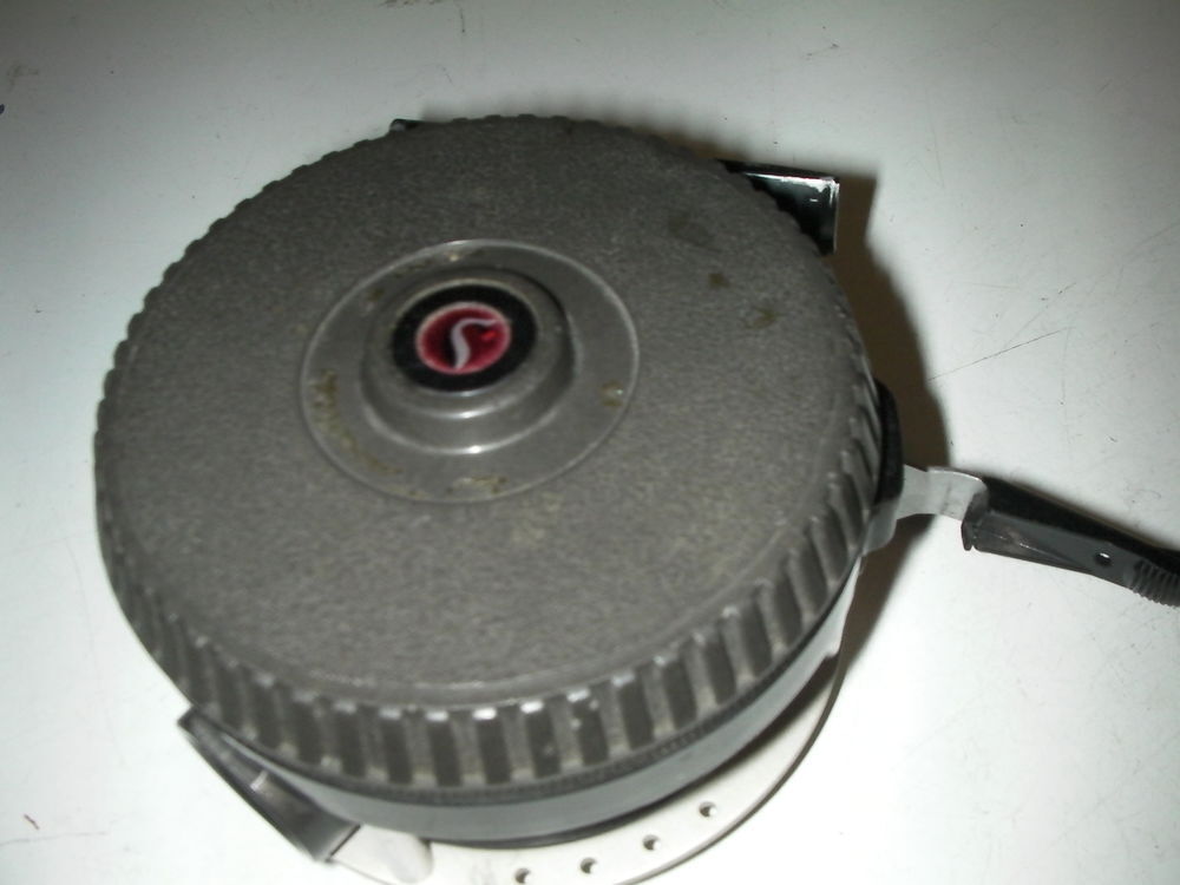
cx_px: 590
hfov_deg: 49.0
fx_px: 1295
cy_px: 442
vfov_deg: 37.7
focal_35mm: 38
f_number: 5.6
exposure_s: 1/30
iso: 200
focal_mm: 6.3
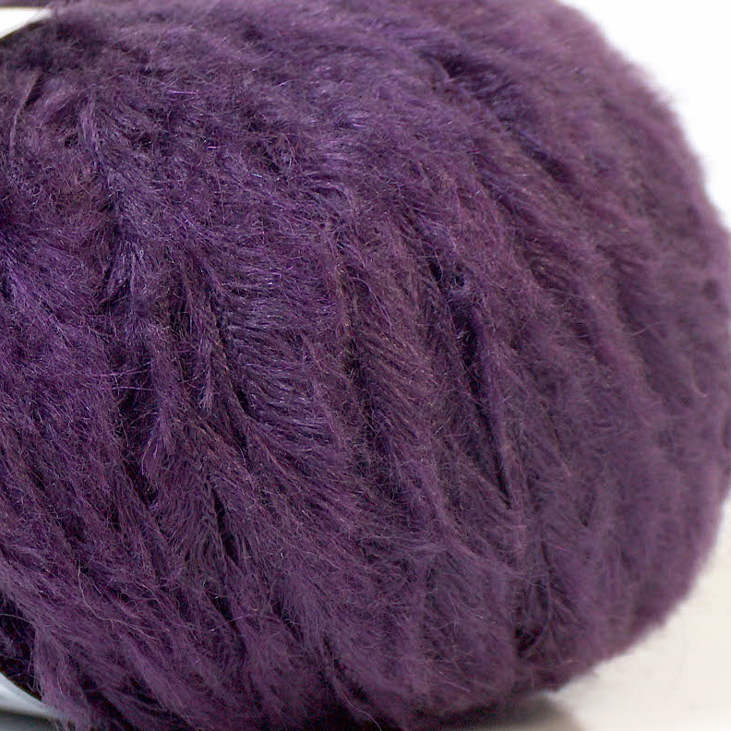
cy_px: 347
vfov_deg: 10.4
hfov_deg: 10.4
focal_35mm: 168
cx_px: 210
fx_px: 4014
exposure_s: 1/13.2
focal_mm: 23.76
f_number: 3
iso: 100
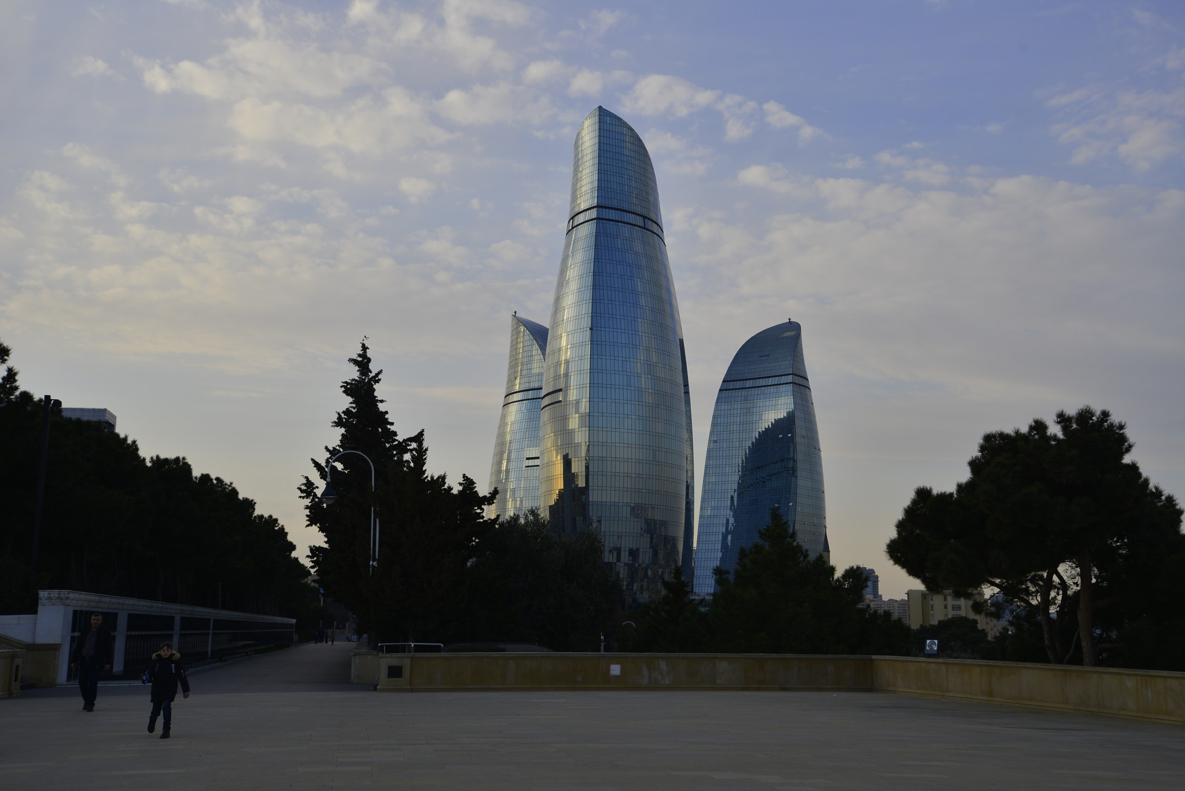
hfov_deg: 44.5
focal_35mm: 44
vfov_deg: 30.5
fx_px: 1449
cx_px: 592
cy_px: 396
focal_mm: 44
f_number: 7.1
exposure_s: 1/400
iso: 200
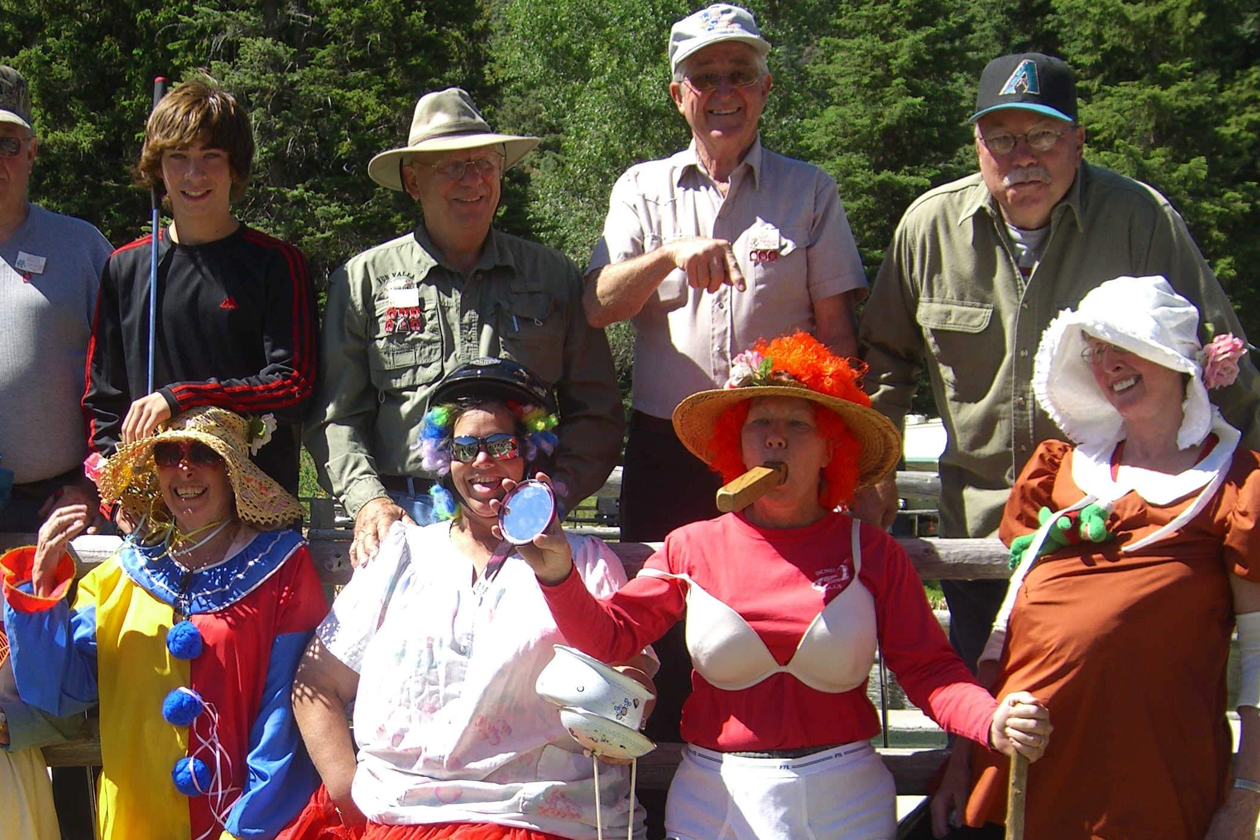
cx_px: 424
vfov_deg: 19.2
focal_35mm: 70
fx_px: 2450
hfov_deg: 28.7
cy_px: 681
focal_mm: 9.5
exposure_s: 1/640
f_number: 3.1
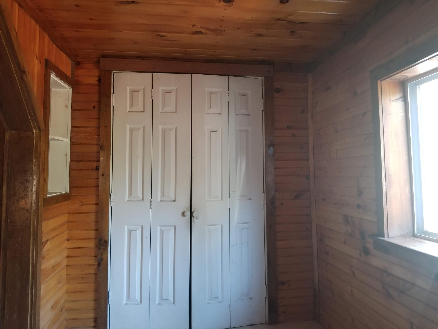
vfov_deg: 53.1
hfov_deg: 67.3
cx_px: 219
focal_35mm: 26
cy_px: 164
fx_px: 329
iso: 200
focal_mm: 4.25
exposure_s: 1/14
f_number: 1.7
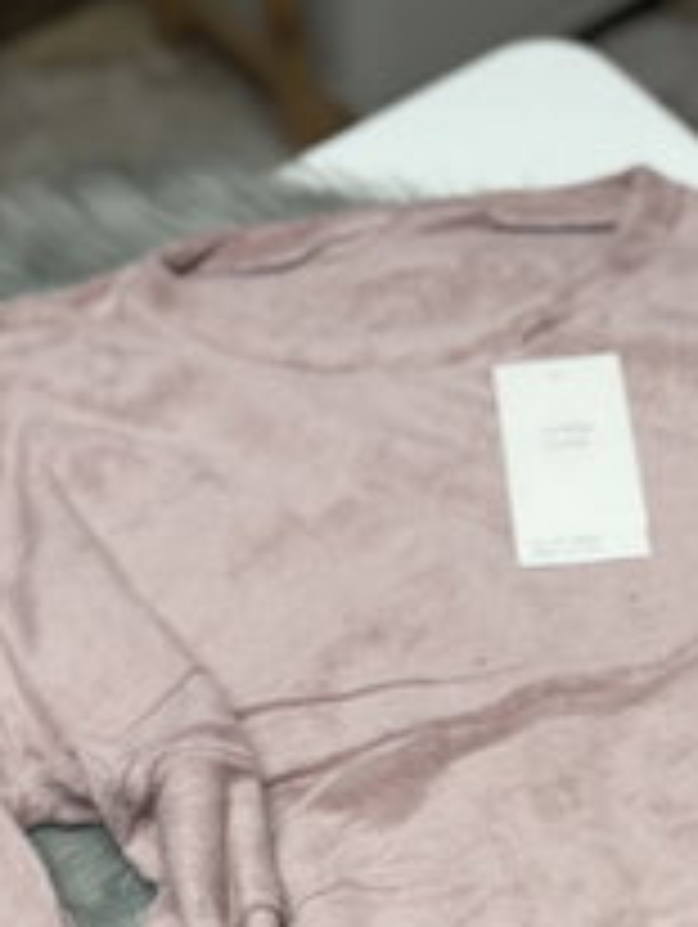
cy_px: 1087
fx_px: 1663
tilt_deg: -66.6
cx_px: 414
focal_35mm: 62
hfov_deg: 23.7
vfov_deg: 27.7
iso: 160
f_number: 1.78
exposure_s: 1/100
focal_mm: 6.76
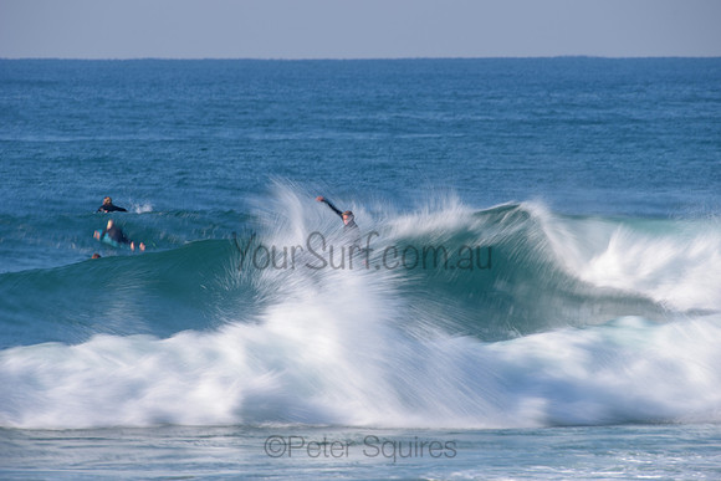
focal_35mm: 500
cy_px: 240
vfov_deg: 2.8
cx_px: 360
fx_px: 10016
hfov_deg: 4.1
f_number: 13
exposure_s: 1/13
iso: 31
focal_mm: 500
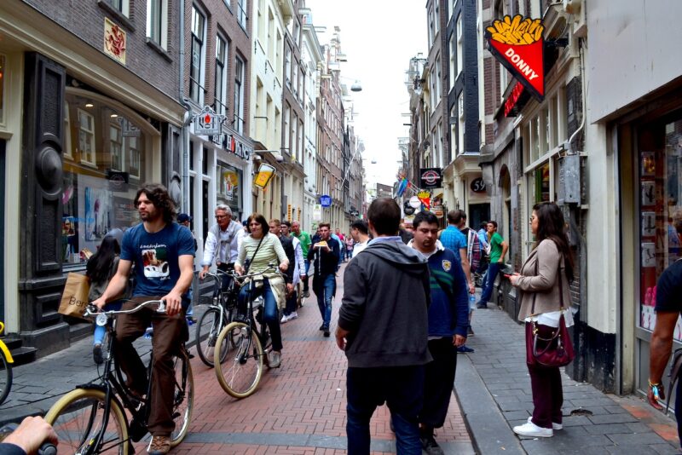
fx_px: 512
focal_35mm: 27
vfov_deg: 48.0
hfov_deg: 67.4
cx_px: 341
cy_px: 228
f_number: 10
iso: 400
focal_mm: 18
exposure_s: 1/200
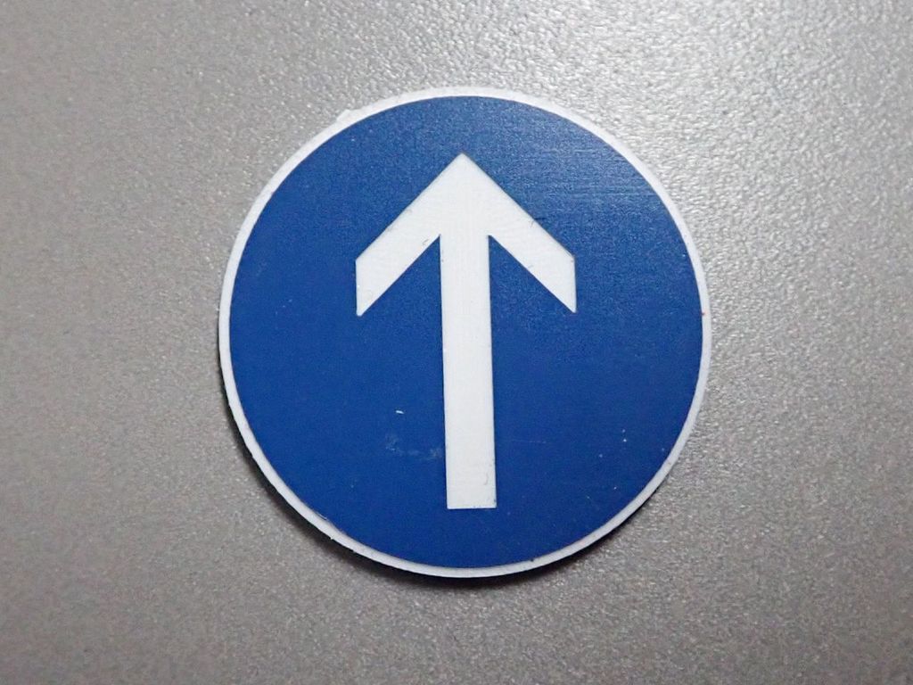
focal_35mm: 30
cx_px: 456
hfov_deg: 60.0
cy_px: 342
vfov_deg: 46.8
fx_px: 791
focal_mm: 5.5
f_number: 2.3
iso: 640
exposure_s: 1/125
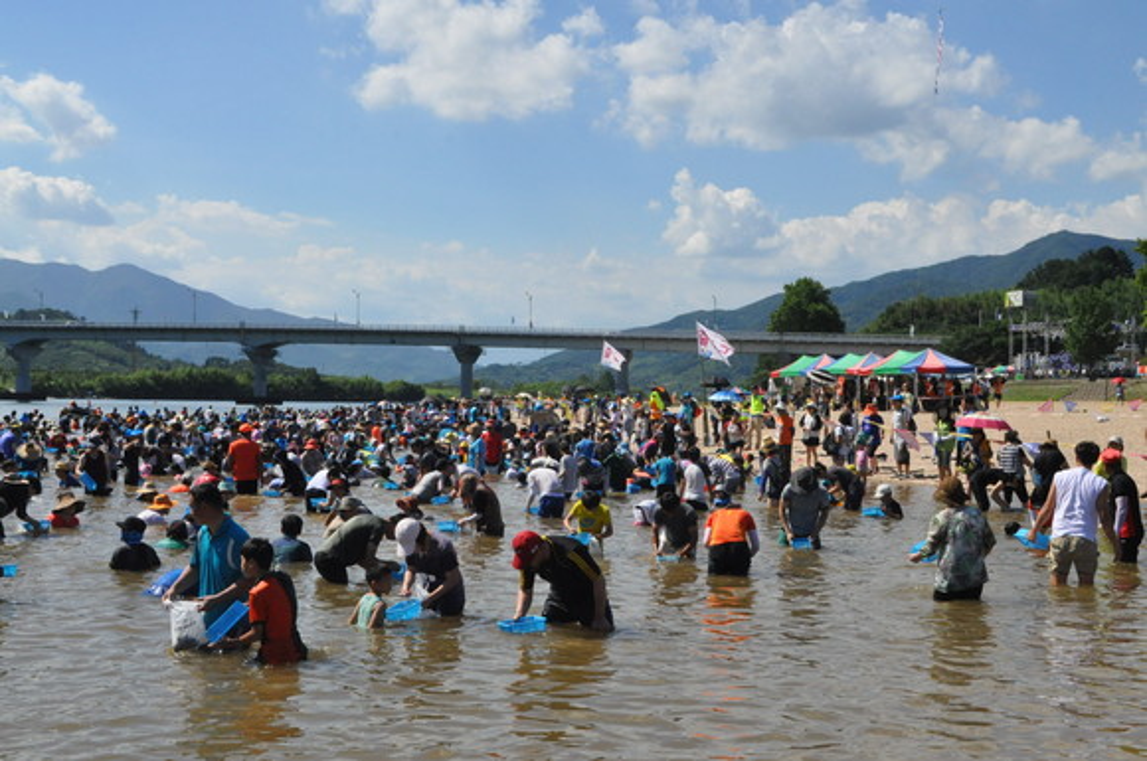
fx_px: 1527
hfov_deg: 41.2
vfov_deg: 28.0
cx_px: 574
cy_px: 380
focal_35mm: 48
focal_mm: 32
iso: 1250
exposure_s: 1/800
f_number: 16
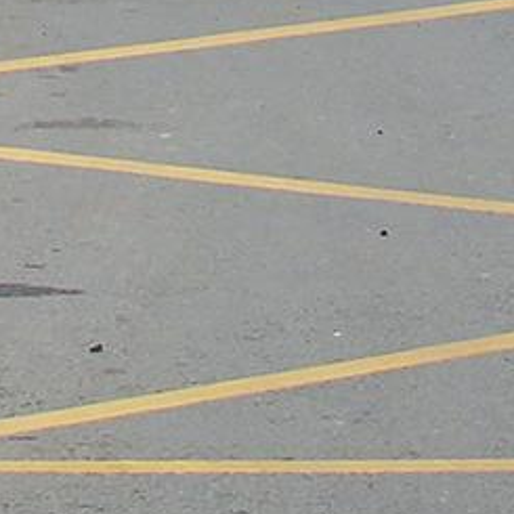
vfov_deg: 2.0
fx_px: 14615
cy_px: -692
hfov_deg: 2.0
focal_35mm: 870
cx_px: -1080
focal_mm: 31
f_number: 8
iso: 100
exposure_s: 1/160
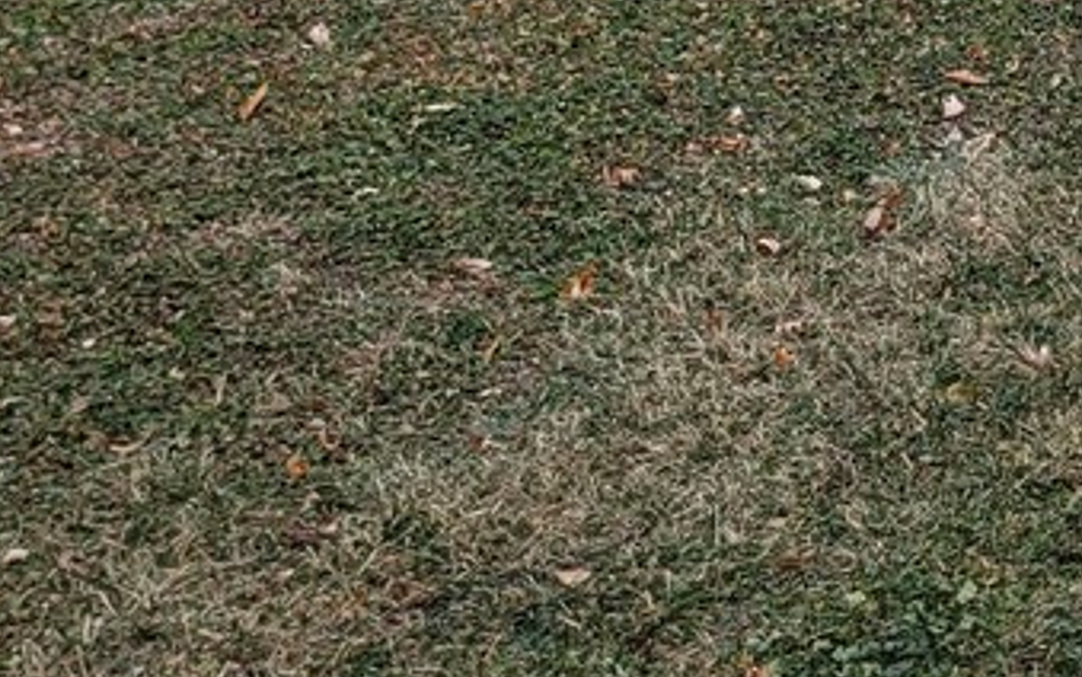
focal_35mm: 108
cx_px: 1695
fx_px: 3185
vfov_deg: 11.0
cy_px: -674
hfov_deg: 17.1
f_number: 1.8
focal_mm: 6.7
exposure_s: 1/331
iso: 16
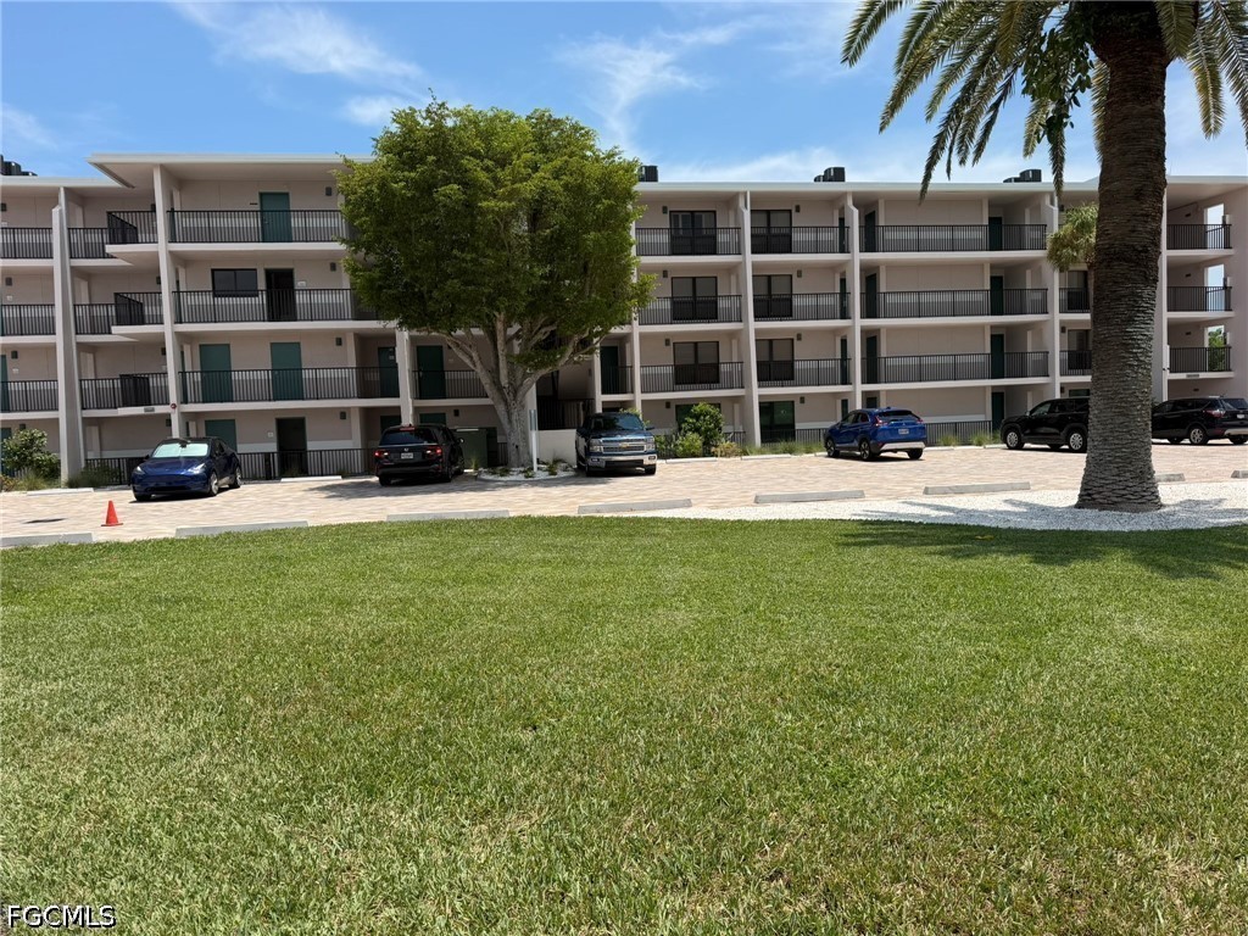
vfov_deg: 56.8
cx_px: 624
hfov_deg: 71.6
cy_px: 468
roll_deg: +2.9
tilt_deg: -3.8
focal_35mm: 24
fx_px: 865
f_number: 1.78
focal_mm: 6.76
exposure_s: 1/5319
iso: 80
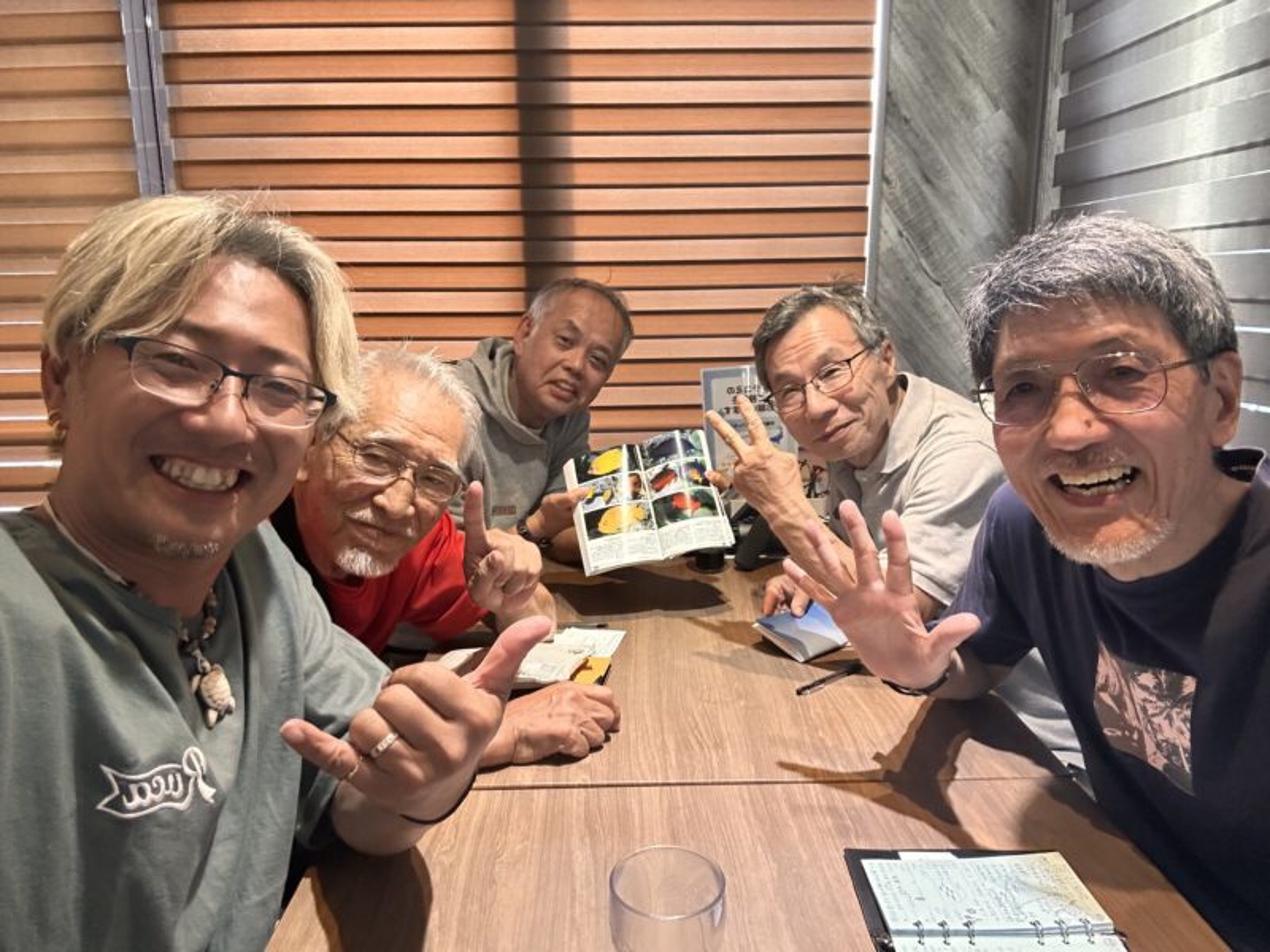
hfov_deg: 73.9
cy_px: 476
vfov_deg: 58.9
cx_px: 635
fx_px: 844
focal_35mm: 23
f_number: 1.9
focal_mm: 2.69
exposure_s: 1/60
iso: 320
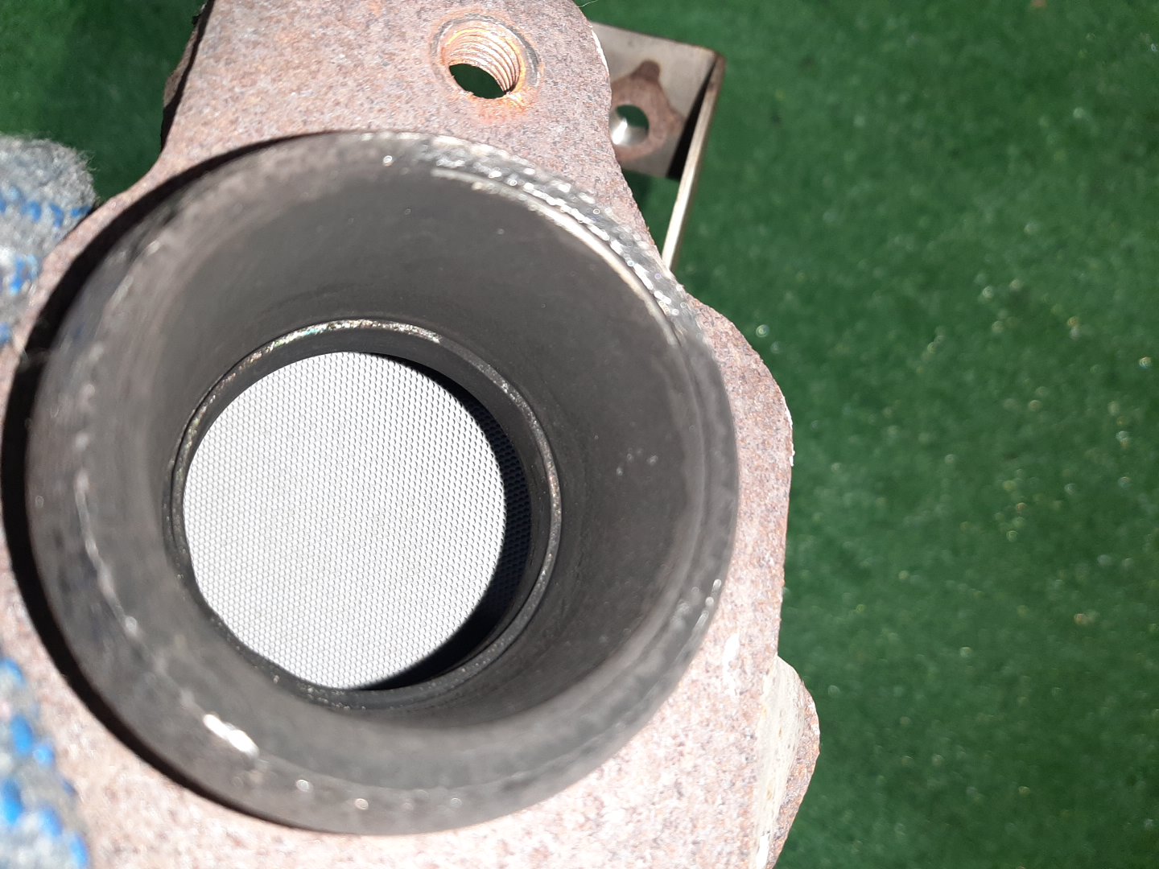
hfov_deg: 67.3
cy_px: 434
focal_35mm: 26
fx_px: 871
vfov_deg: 53.1
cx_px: 580
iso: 339
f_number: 1.7
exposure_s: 1/25
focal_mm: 3.93
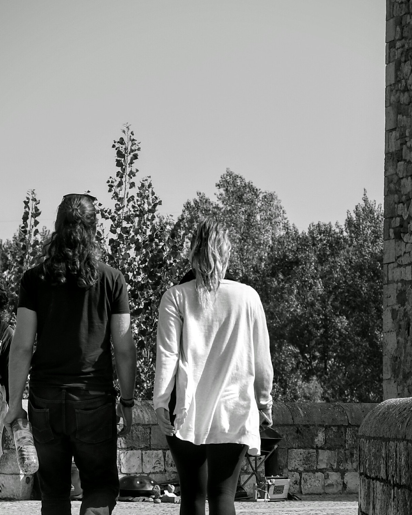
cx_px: 224
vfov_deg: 16.7
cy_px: 313
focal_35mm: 115
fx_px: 1752
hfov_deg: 13.4
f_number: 5
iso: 400
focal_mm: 60
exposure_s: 1/4000
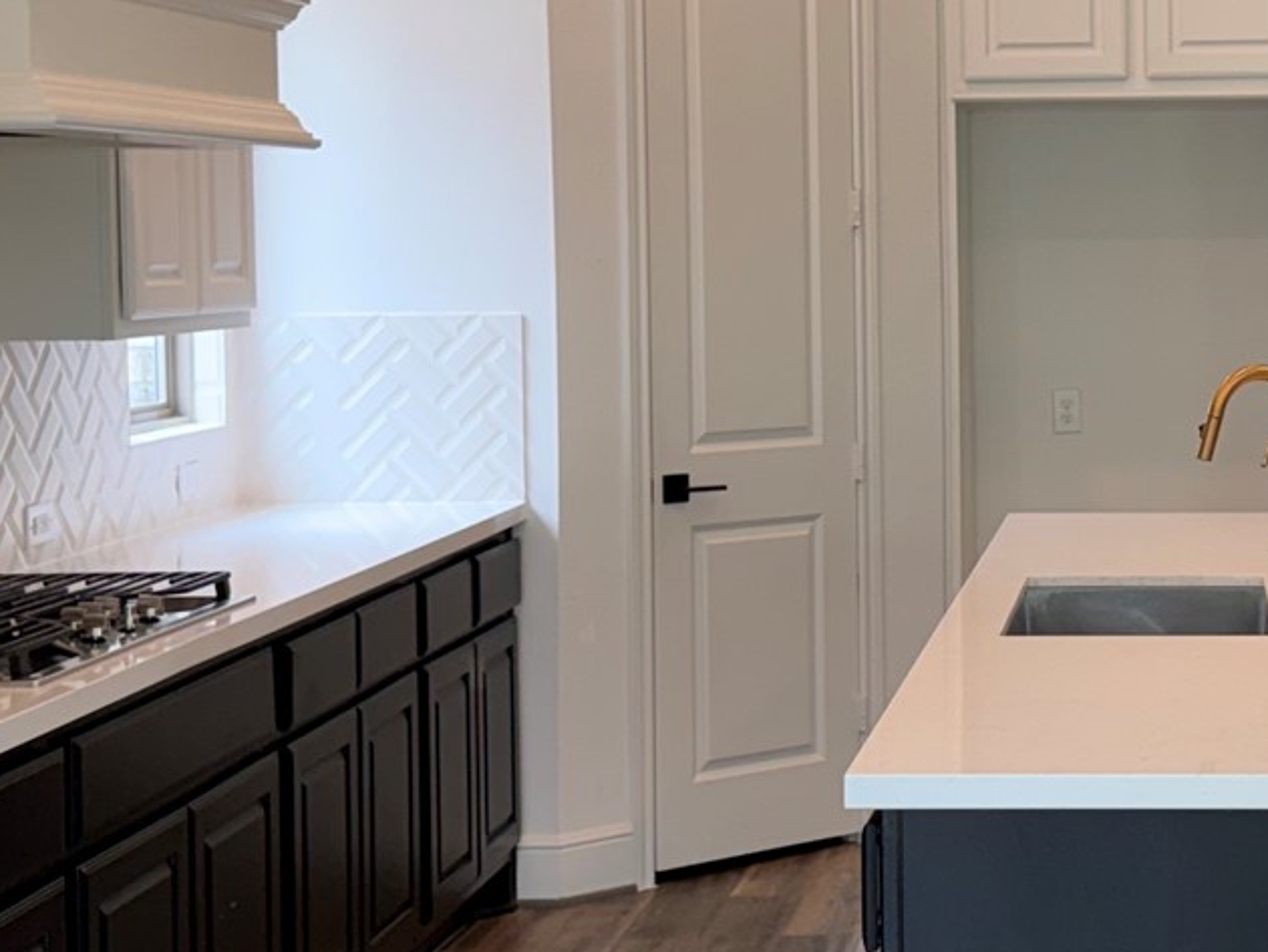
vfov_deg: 18.9
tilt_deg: -0.8
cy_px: 352
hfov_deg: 24.4
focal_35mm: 78
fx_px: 2858
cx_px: 1103
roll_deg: +0.4
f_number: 1.78
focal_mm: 6.76
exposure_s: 1/120
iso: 80
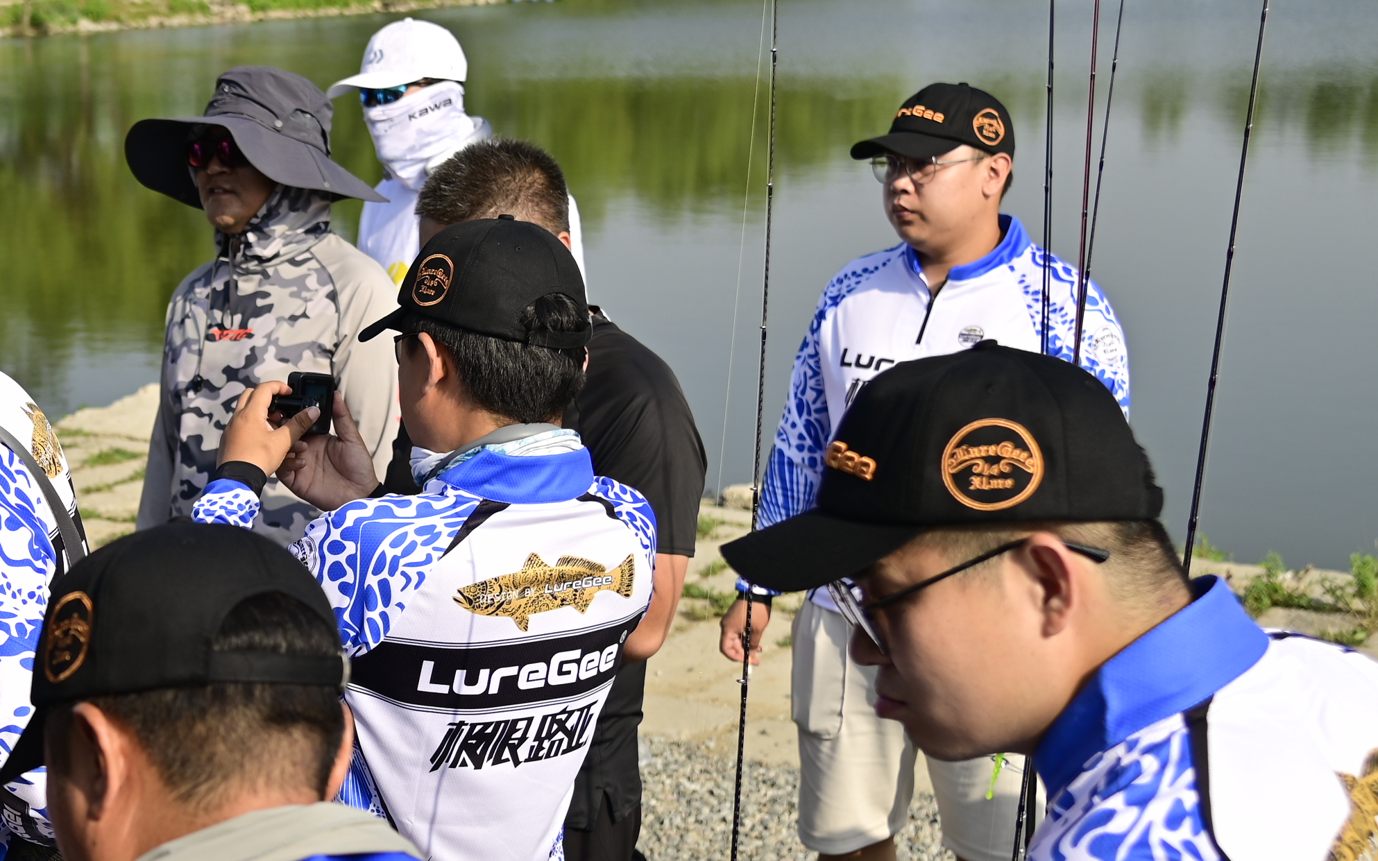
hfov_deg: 27.2
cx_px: 49
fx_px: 2704
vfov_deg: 18.0
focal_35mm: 72
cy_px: 642
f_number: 4
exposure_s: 1/1000
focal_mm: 31
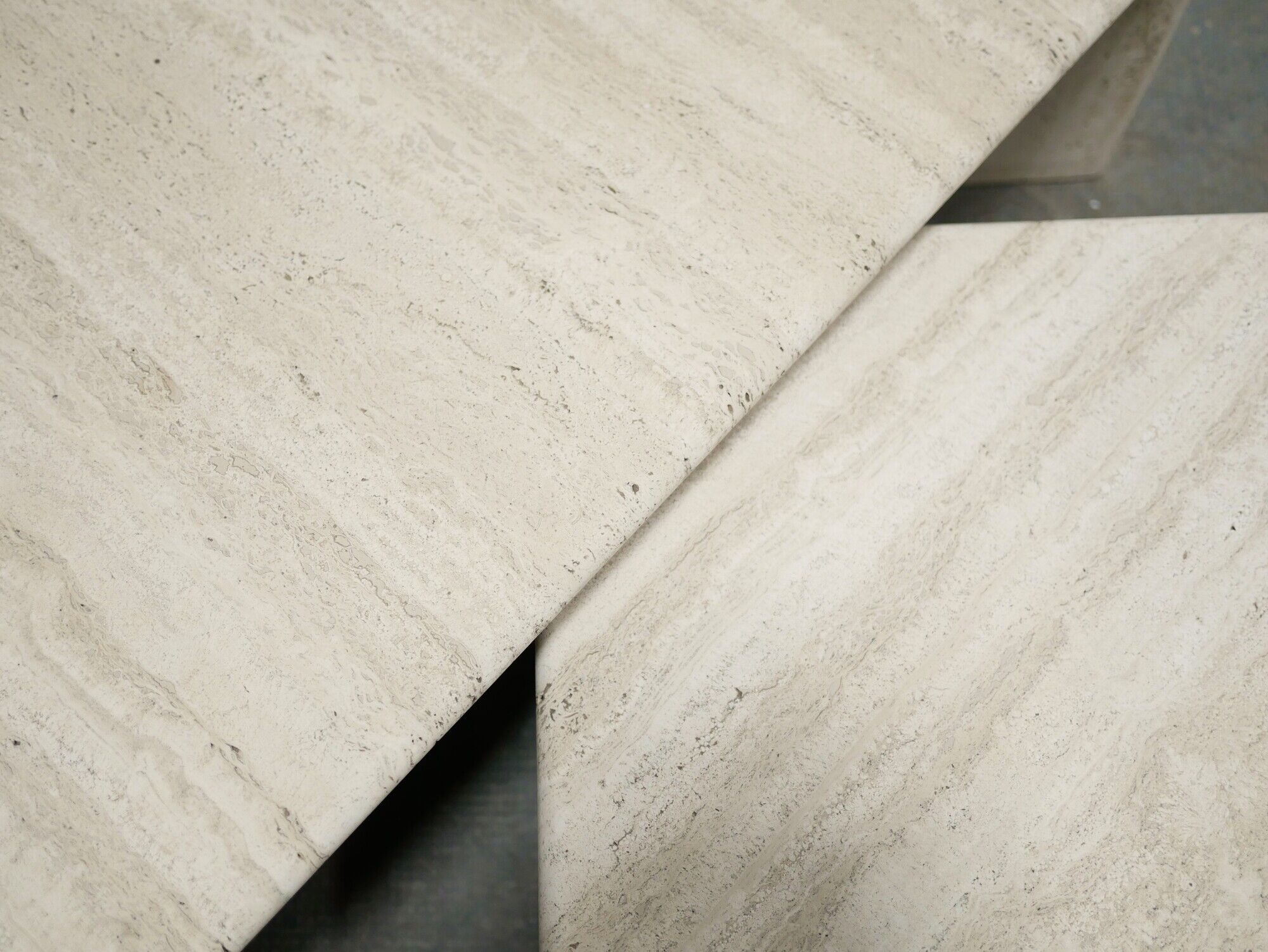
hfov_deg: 46.8
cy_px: 476
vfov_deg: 36.0
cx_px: 634
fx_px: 1466
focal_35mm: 40
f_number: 1.7
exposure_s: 1/60
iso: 800
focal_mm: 20
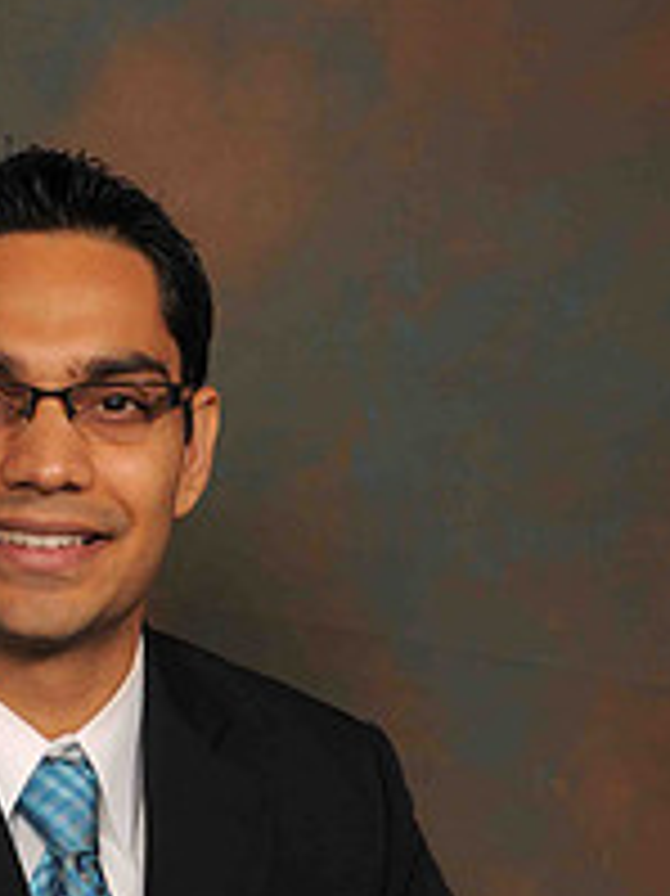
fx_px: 4211
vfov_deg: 12.0
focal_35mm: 163
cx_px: 34
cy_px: 819
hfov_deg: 9.1
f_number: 6.3
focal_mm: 50
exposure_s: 1/60
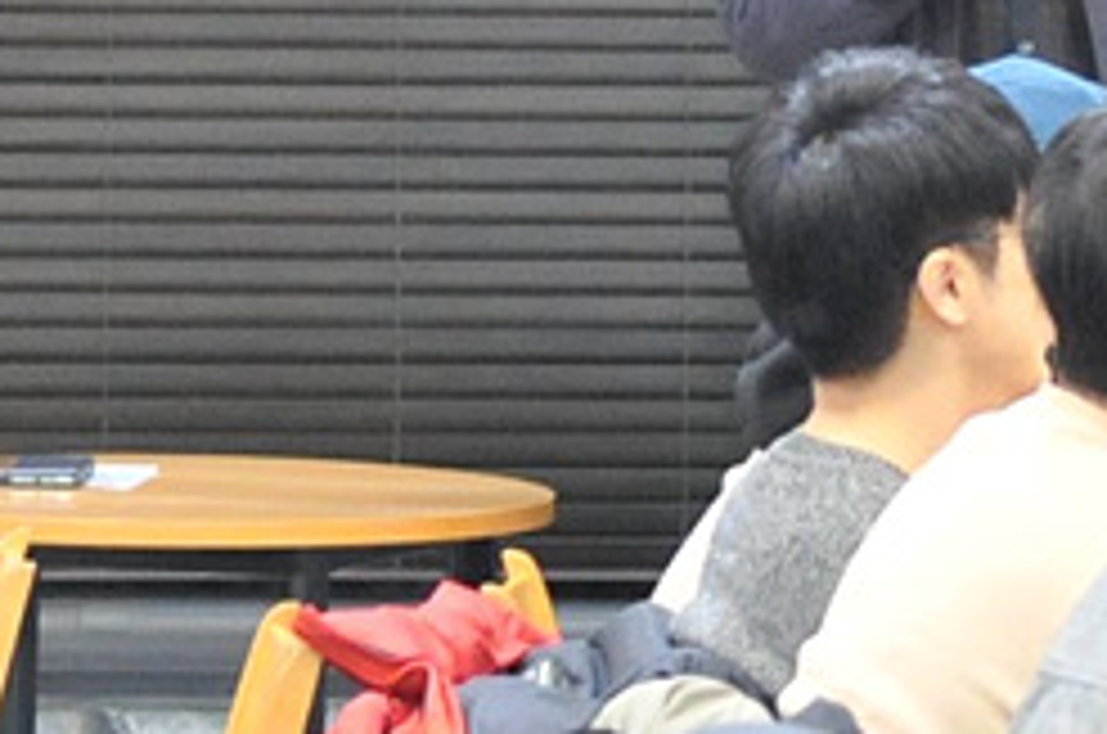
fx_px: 8992
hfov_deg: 7.0
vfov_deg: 4.6
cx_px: 932
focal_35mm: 293
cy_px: -257
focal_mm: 32
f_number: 3.2
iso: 2000
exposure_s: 1/40
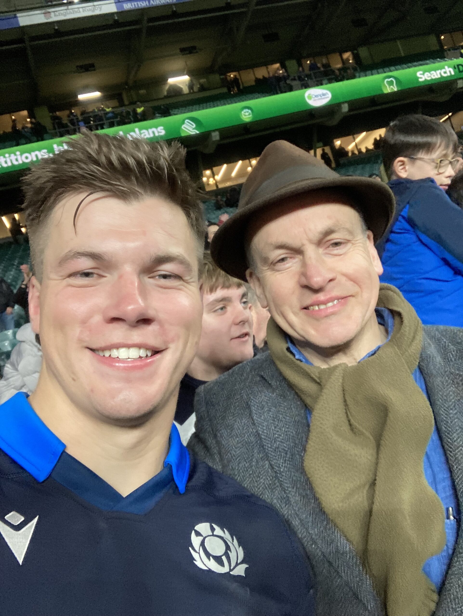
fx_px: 570
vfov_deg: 56.8
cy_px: 308
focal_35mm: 32
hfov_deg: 44.2
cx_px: 232
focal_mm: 2.87
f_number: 2.2
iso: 100
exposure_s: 1/60
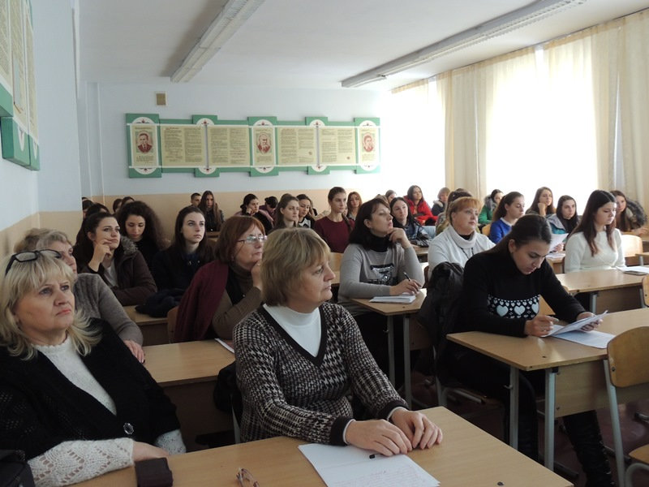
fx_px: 619
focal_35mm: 33
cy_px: 244
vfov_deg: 42.9
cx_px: 324
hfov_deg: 55.4
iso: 400
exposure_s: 1/20
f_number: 3.2
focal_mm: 5.8
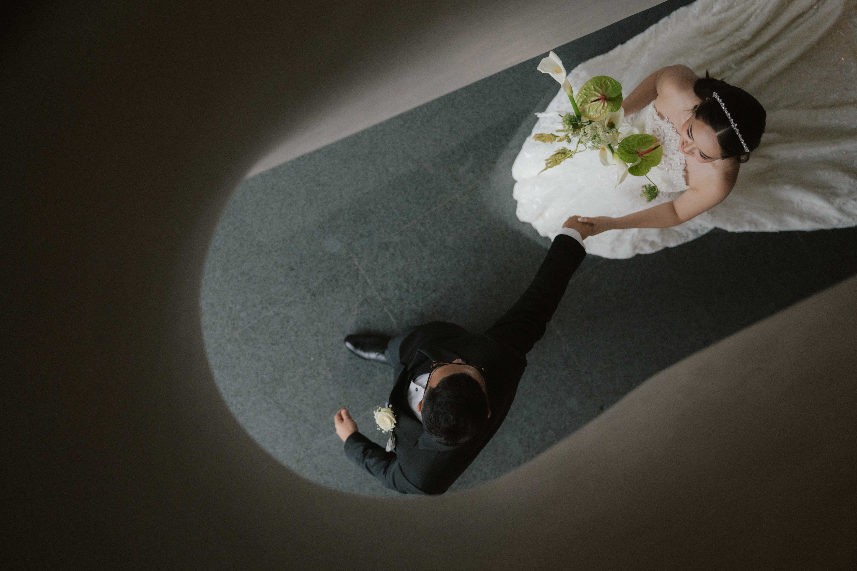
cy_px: 286
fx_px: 928
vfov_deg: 34.2
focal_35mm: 39
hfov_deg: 49.6
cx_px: 428
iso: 1250
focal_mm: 39
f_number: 2
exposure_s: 1/400
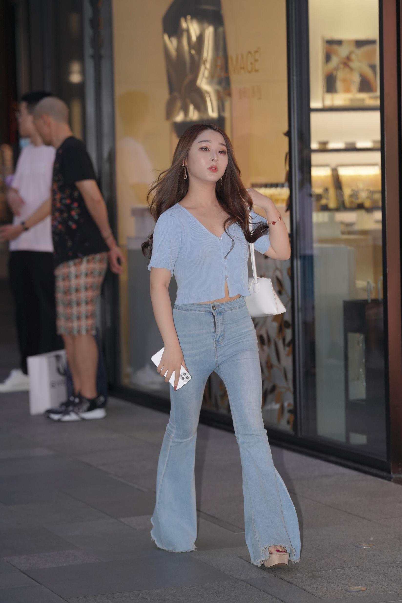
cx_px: 201
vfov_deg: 15.2
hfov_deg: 10.2
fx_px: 2261
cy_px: 302
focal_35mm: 135
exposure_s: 1/250
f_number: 4
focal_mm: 135
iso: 640
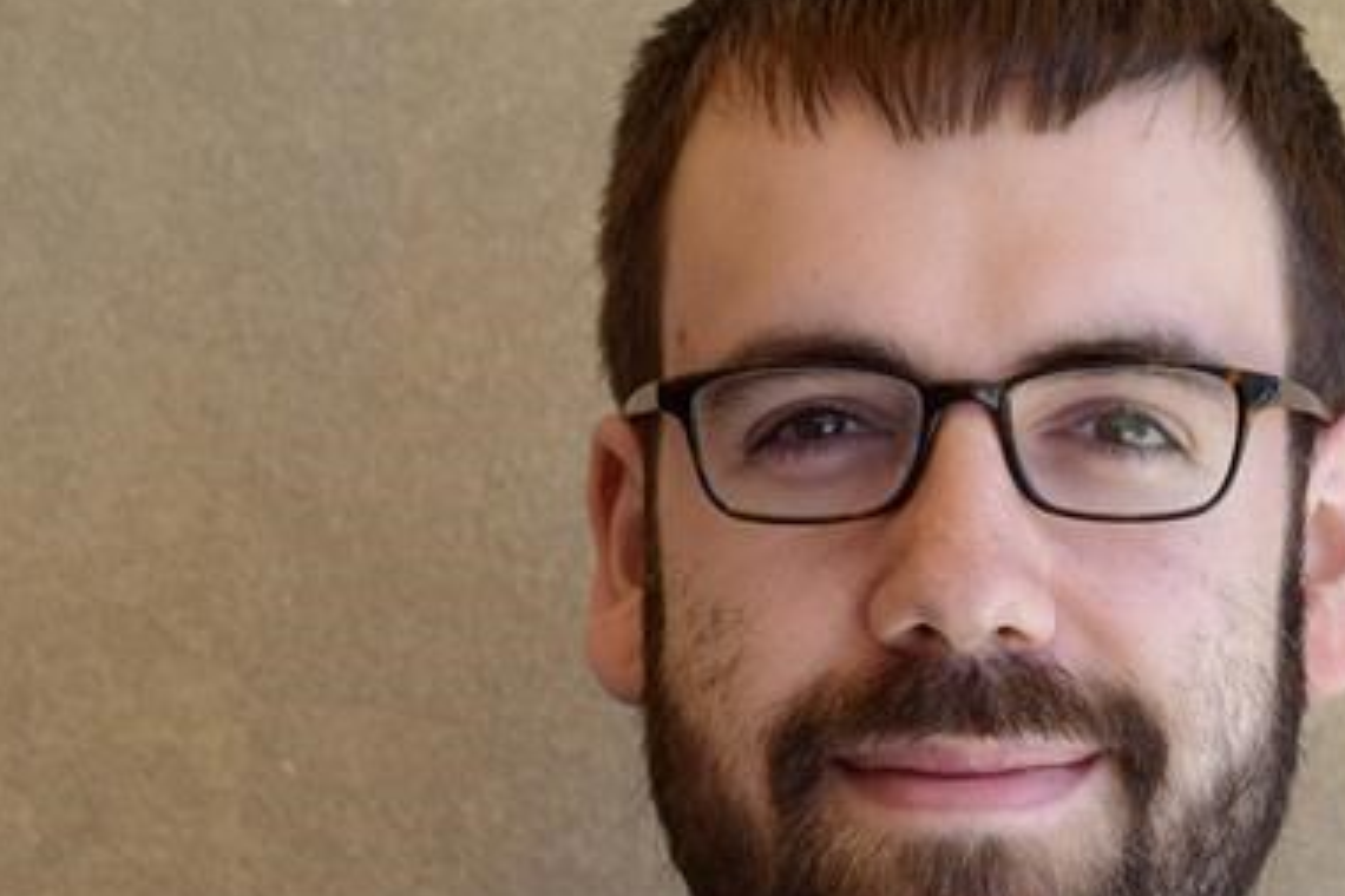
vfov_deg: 4.9
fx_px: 10531
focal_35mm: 282
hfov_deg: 7.3
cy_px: 632
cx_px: 903
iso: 220
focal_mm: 110
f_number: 8
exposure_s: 1/250
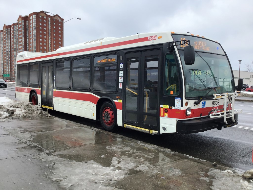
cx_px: 126
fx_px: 227
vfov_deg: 45.4
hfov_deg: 58.4
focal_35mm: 31
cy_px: 95
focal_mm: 3.3
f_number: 2.4
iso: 25
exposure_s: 1/727
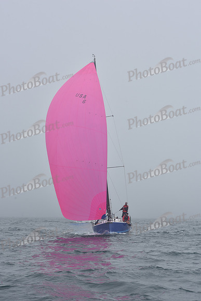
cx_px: 100
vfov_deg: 23.6
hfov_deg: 15.9
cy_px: 150
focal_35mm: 86
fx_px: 720
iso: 250
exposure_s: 1/800
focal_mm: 86
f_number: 10
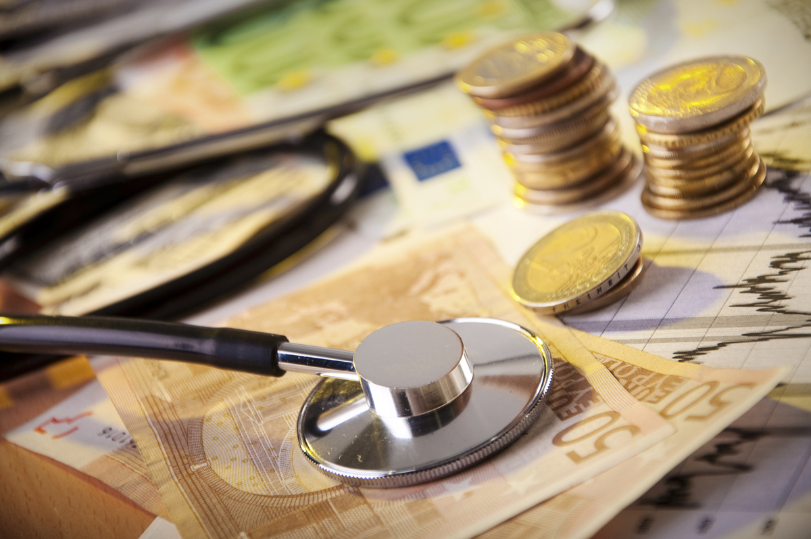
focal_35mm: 158
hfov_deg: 13.1
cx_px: 406
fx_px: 3544
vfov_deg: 8.7
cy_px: 270
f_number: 5.6
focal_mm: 105
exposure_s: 1/200
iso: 160
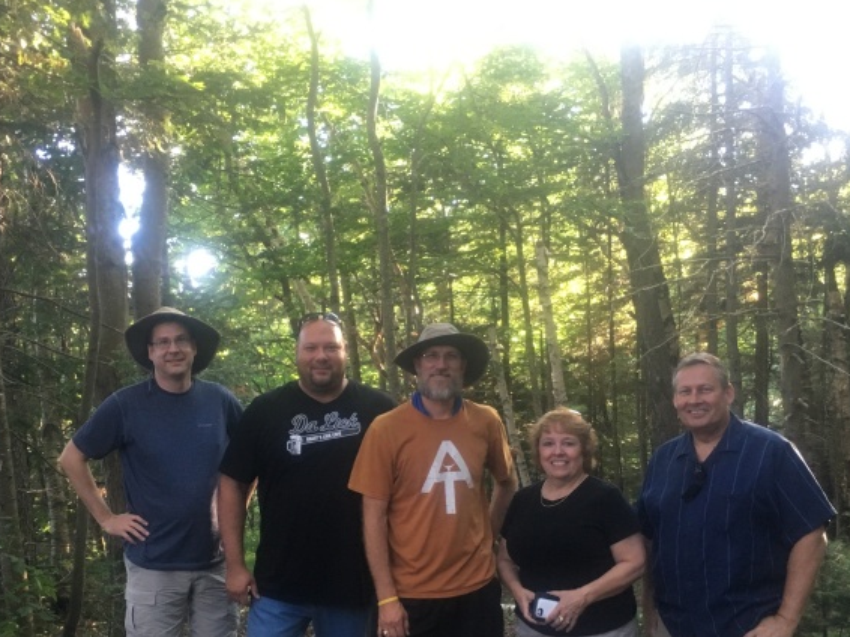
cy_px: 446
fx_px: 1006
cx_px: 341
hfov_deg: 45.5
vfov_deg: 34.6
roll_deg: +2.5
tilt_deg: -4.2
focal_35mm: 41
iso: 125
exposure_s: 1/30
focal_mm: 4.15
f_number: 2.2
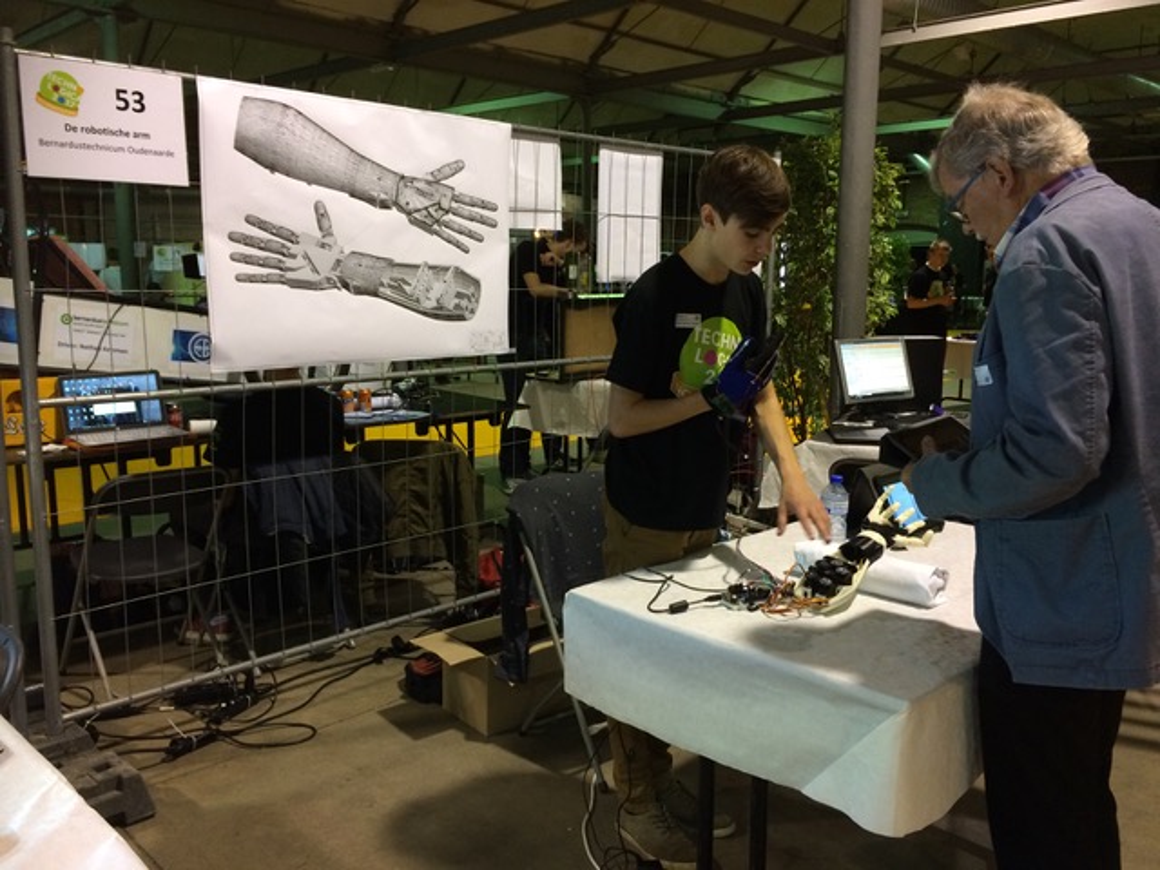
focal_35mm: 29
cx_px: 580
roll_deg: -0.3
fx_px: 972
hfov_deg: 61.7
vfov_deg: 48.2
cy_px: 435
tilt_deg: -9.5
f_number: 2.2
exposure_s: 1/33
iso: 200
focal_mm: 4.15
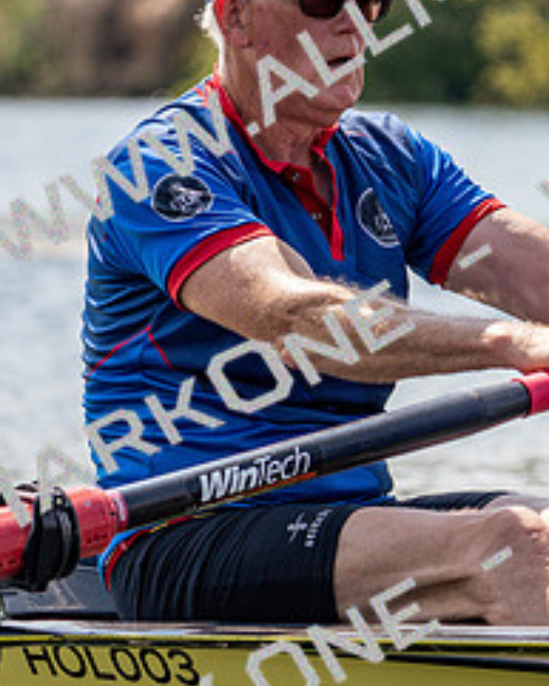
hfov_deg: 3.4
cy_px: 272
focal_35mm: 452
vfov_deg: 4.3
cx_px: 330
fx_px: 9174
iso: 200
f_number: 5.6
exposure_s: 1/1600
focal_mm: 200
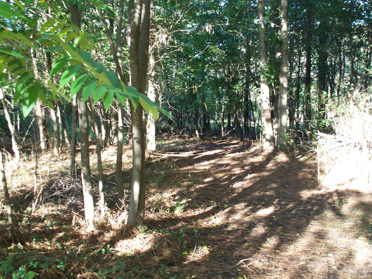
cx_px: 205
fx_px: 462
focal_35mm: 43
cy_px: 117
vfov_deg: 33.5
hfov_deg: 43.8
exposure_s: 1/60
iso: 125
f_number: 2.8
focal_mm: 7.54
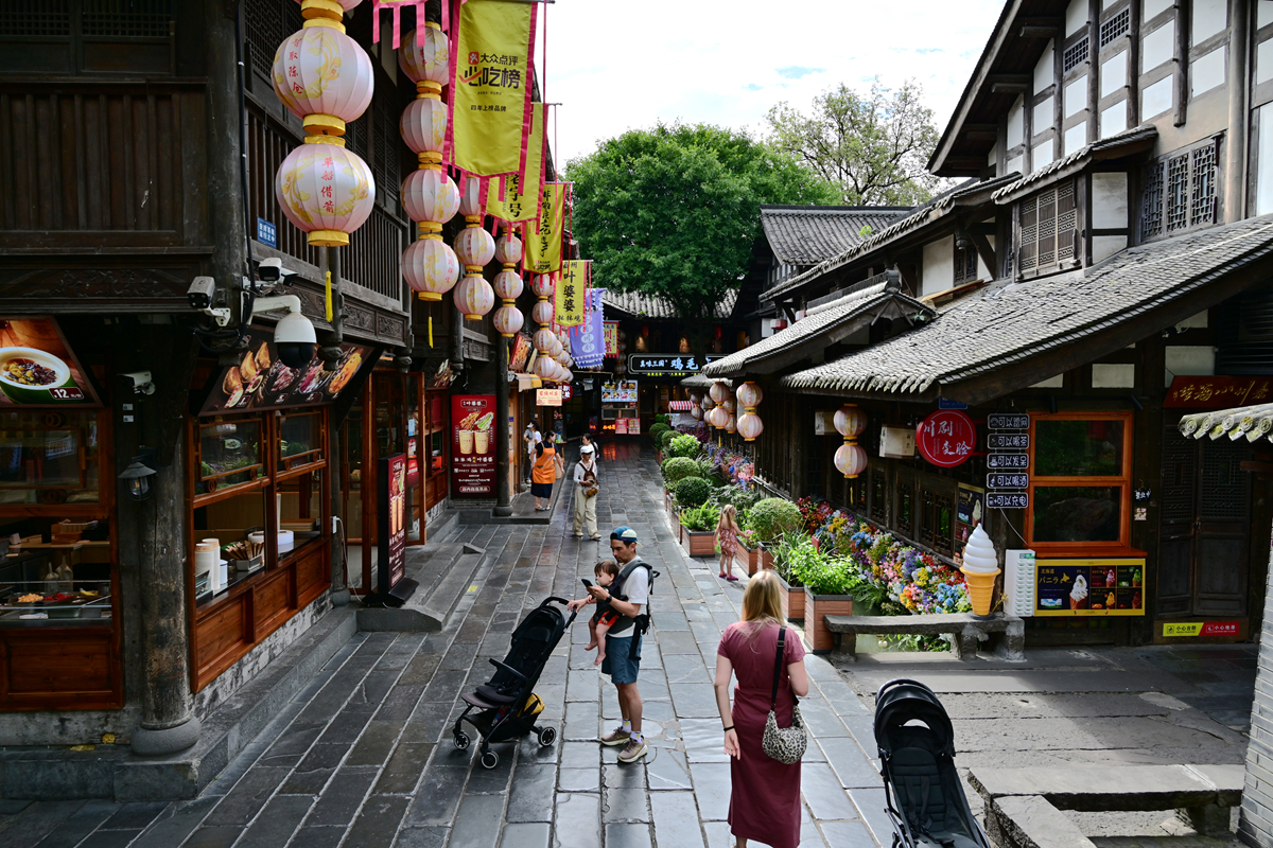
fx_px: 849
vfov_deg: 53.1
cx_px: 636
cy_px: 424
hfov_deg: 73.7
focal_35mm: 24
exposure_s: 1/160
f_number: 8
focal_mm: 24
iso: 100
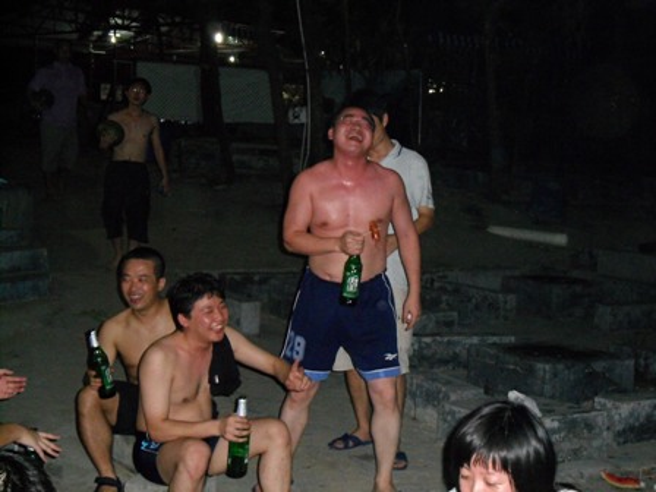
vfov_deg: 24.8
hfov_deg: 32.7
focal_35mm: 59
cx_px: 328
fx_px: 1118
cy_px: 246
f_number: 4
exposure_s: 1/60
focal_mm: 10.6
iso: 640
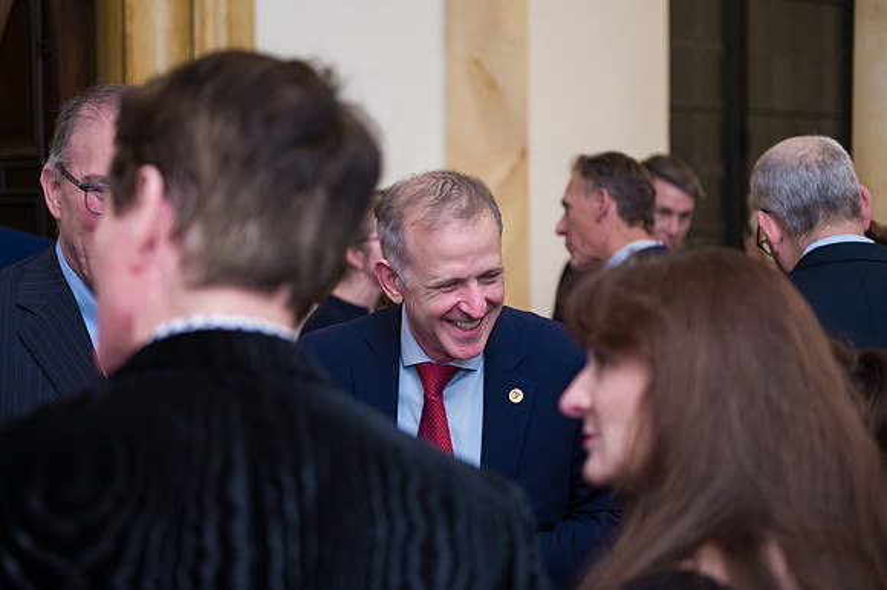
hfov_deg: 31.8
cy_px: 295
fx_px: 1555
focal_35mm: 63
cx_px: 444
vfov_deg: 21.5
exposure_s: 1/200
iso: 1600
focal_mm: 62
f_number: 3.2
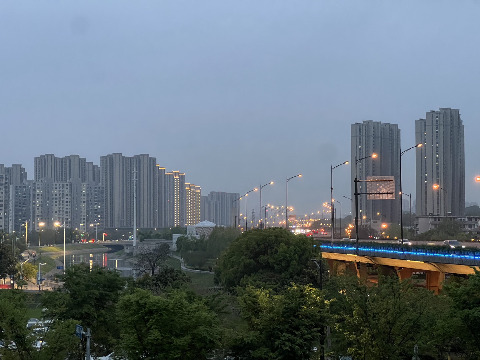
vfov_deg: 19.1
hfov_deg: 25.3
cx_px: 240
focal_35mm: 77
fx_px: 1068
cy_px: 180
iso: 800
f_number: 2.8
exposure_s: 1/50
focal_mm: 9
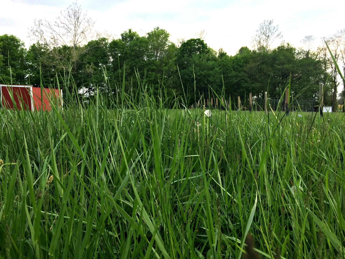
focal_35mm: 29
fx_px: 289
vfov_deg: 48.2
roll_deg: +1.4
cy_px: 130
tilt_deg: -3.4
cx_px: 172
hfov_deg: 61.7
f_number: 2.2
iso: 32
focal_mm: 4.15
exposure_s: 1/321
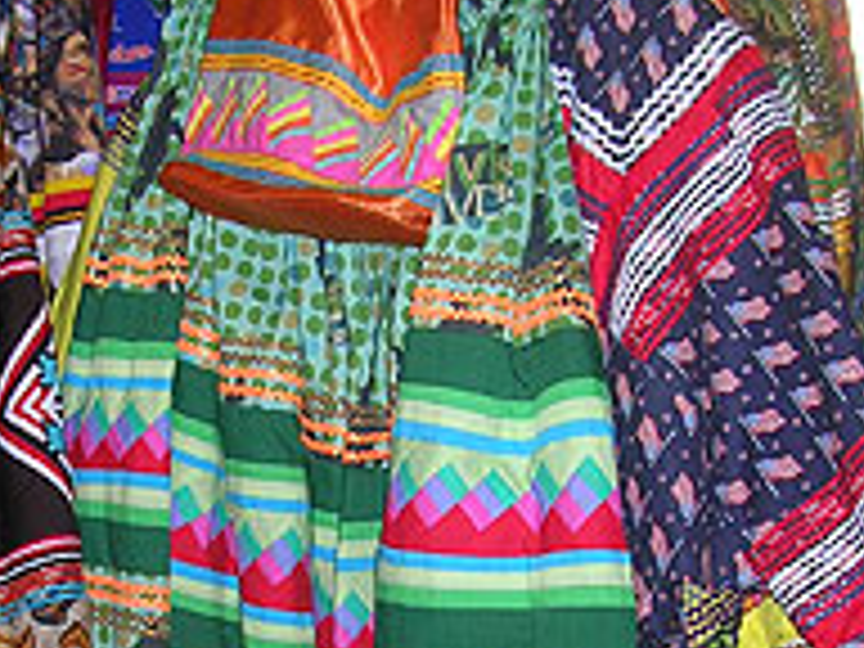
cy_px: 616
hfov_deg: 21.9
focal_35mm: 89
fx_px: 2221
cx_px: 302
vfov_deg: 16.3
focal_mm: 5.8
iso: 50
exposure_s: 1/60.1
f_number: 2.8
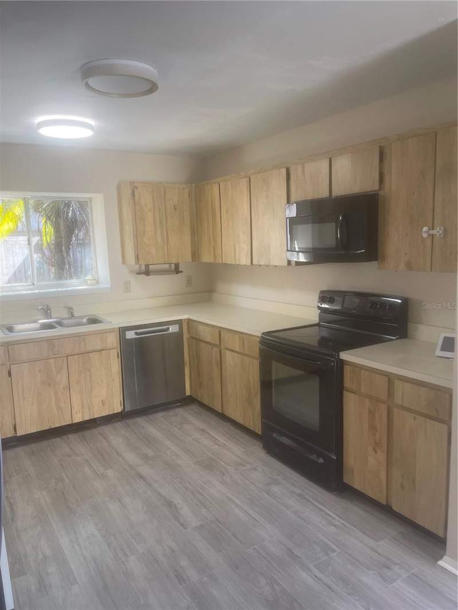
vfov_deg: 69.4
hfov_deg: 54.9
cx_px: 229
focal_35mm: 25
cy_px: 305
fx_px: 441
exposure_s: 1/120
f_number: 1.6
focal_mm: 5.1
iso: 100
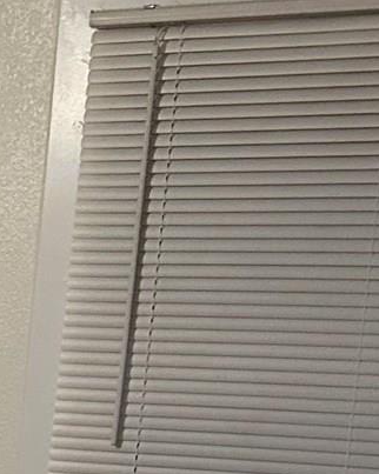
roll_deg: -1.3
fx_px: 1880
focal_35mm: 134
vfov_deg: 13.5
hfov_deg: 10.1
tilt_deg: -12.7
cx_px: -521
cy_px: 733
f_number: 1.78
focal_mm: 6.86
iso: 400
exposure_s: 1/60
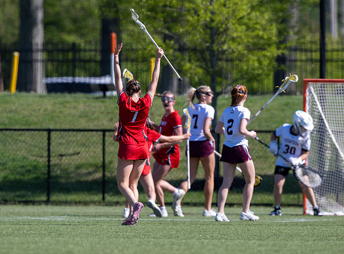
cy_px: 119
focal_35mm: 695
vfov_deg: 2.1
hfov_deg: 2.9
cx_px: 139
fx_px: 6870
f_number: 4
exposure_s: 1/4000
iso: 640
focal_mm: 400
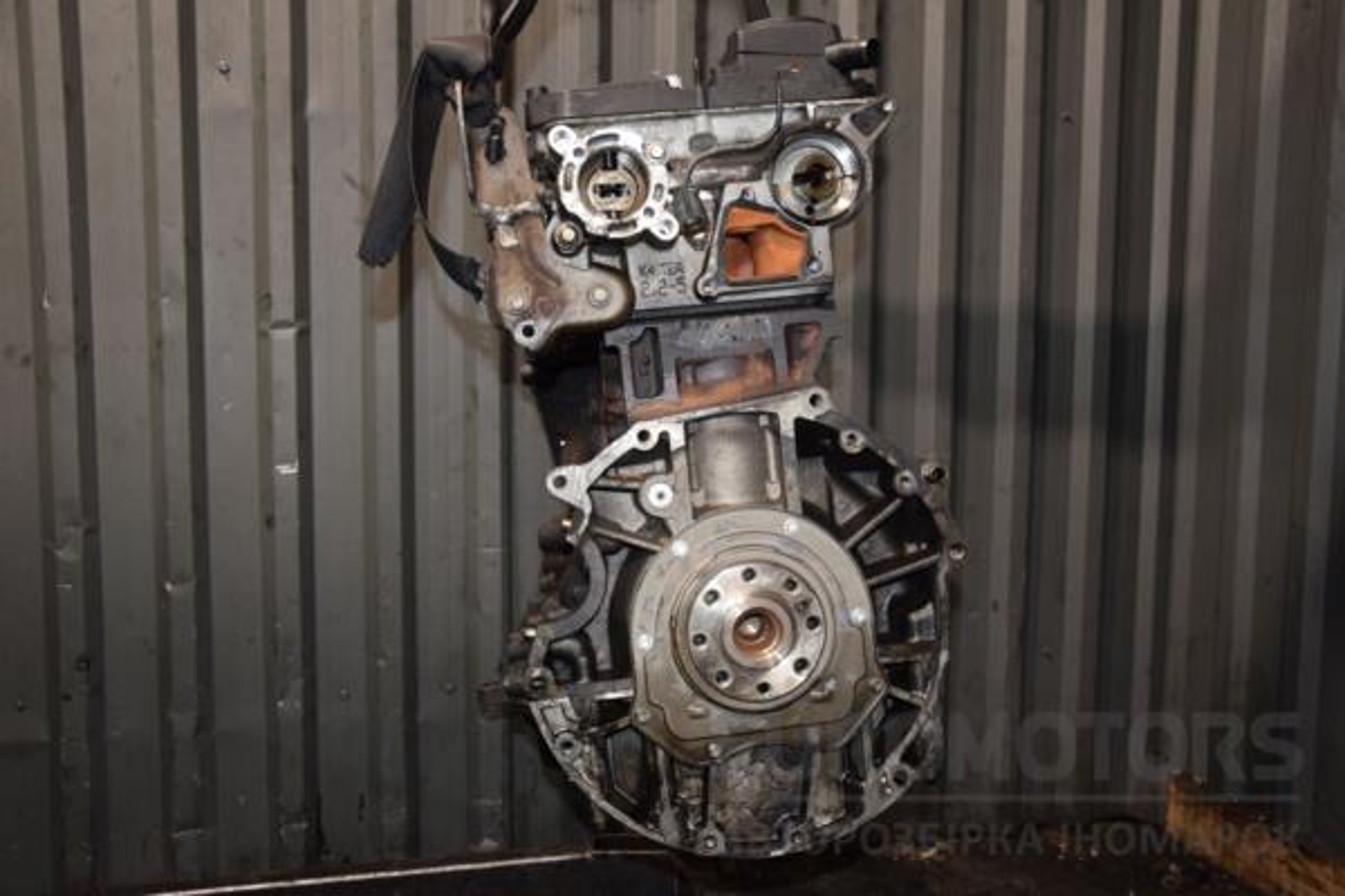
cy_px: 448
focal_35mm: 33
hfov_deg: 57.2
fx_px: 1233
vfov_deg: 40.0
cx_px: 672
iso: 800
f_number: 5
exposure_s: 1/60
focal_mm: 22
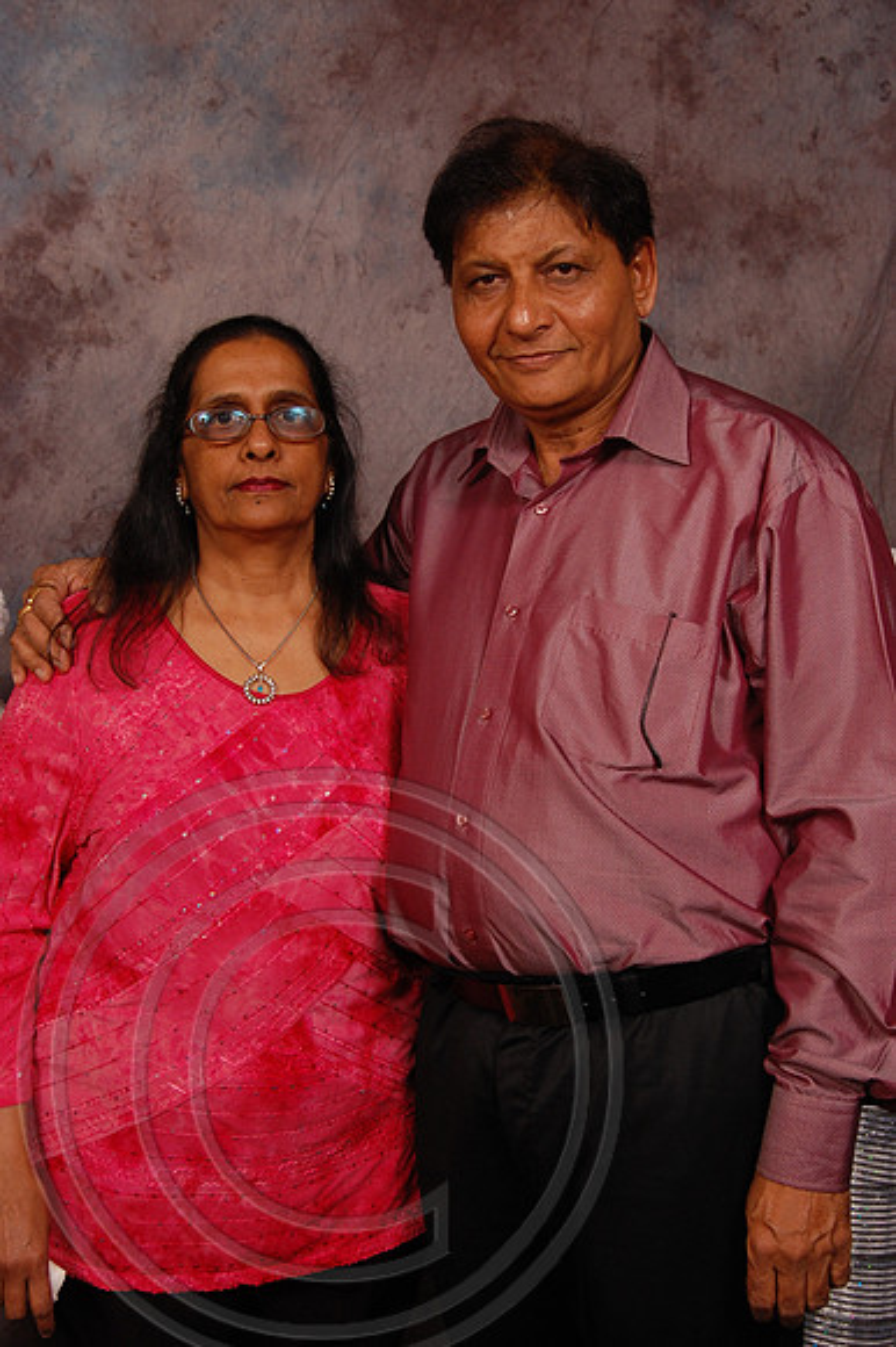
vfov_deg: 38.9
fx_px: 1906
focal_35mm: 51
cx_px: 448
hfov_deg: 26.5
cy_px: 674
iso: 400
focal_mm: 34
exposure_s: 1/200
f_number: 5.6
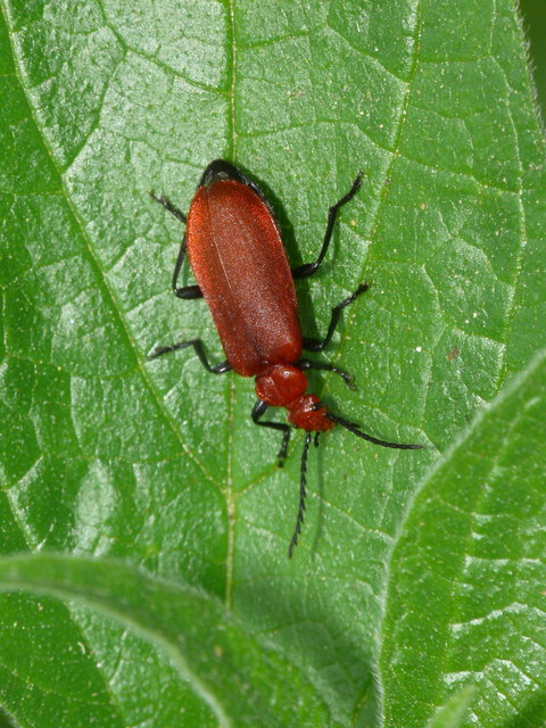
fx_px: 4942
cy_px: 364
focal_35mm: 235
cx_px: 273
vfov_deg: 8.4
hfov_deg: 6.3
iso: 200
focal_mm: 49.8
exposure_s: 1/30
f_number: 11
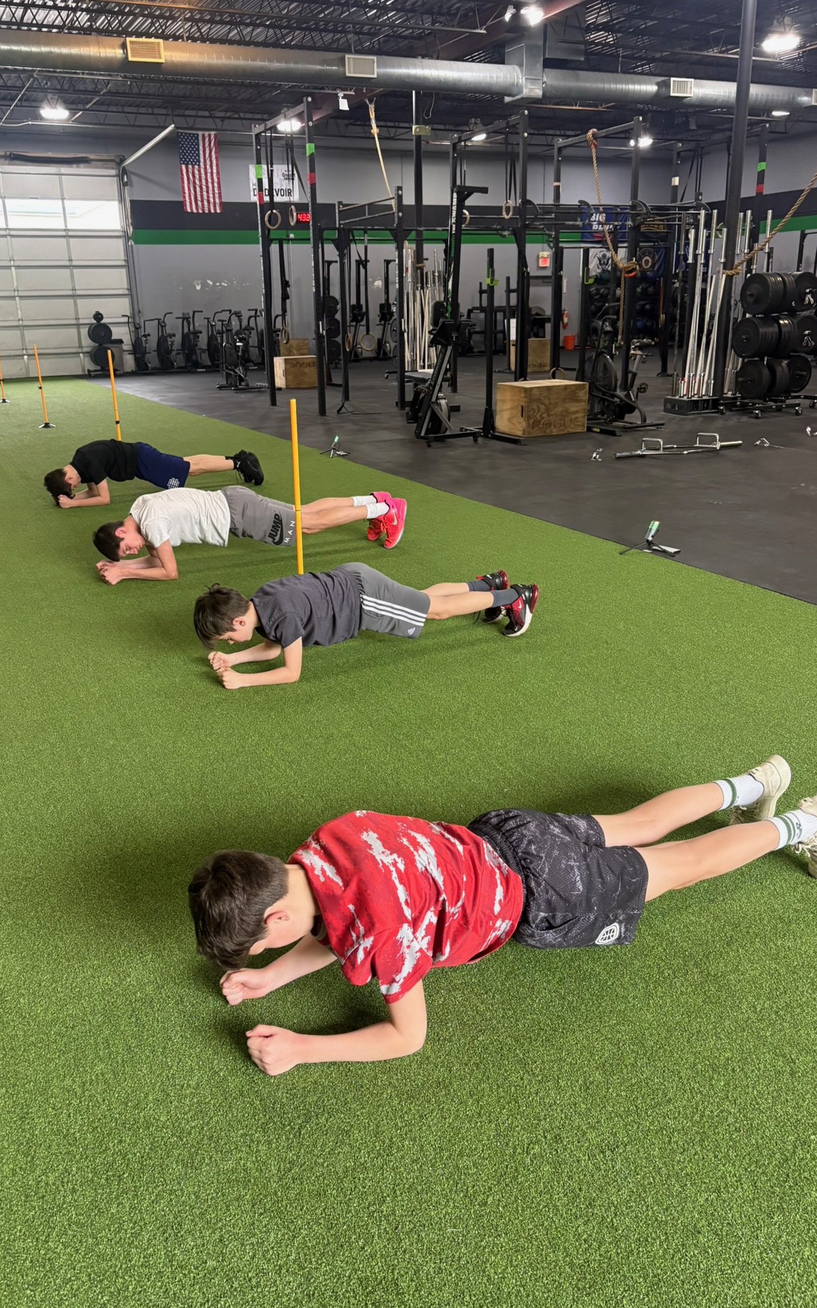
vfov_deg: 66.5
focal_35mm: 28
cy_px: 646
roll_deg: +1.5
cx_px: 385
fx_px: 998
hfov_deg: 44.5
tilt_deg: -17.7
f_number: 1.6
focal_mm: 5.96
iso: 250
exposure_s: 1/60
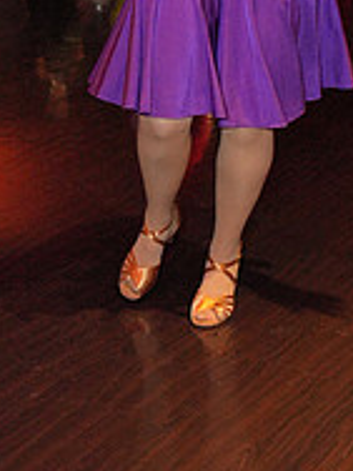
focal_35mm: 101
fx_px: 1373
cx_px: 64
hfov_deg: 14.6
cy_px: -118
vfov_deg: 18.3
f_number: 4
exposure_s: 1/200
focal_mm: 34
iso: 4000
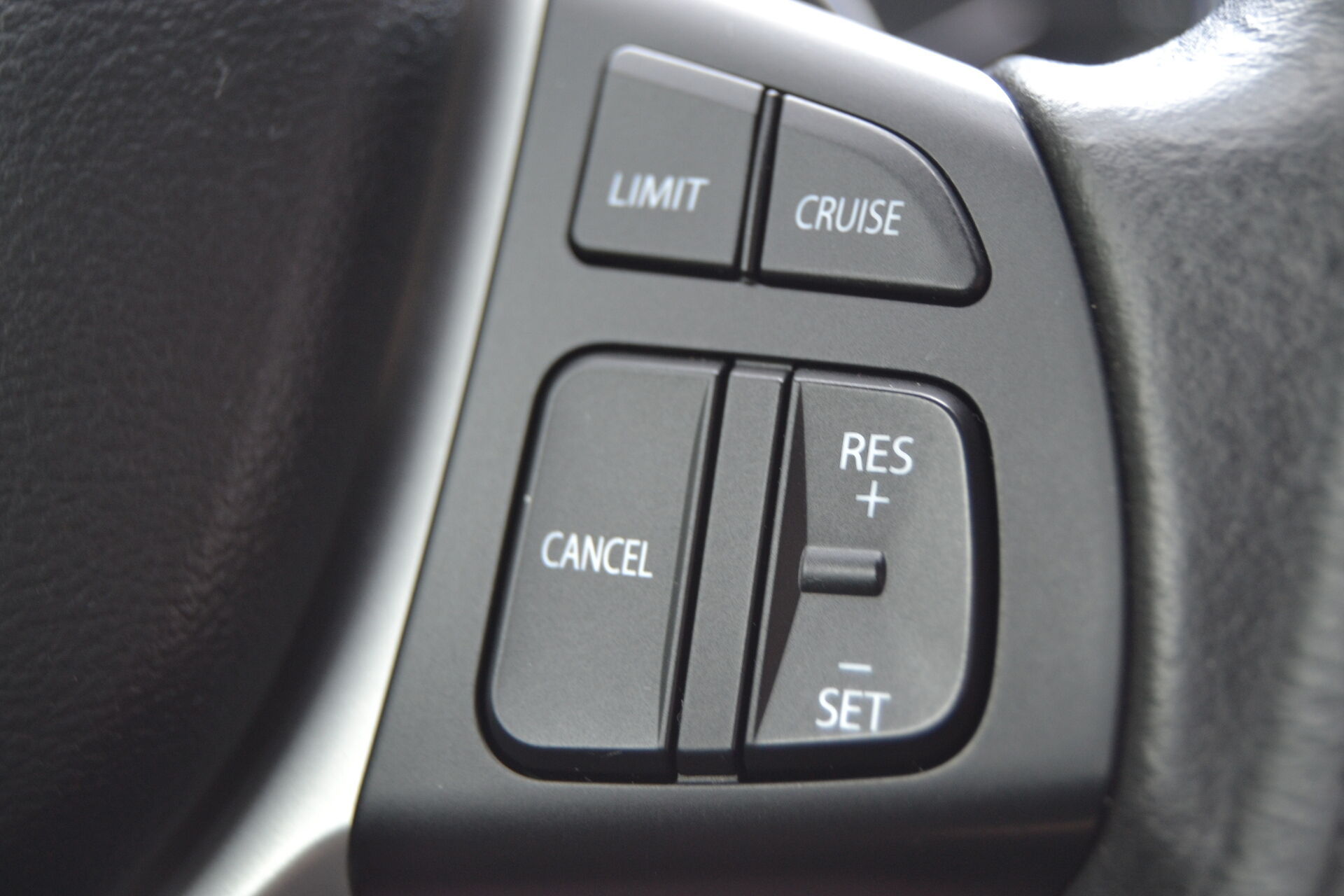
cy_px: 448
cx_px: 672
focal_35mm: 60
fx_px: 2240
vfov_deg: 22.6
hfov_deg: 33.4
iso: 560
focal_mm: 40
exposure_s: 1/60
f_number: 5
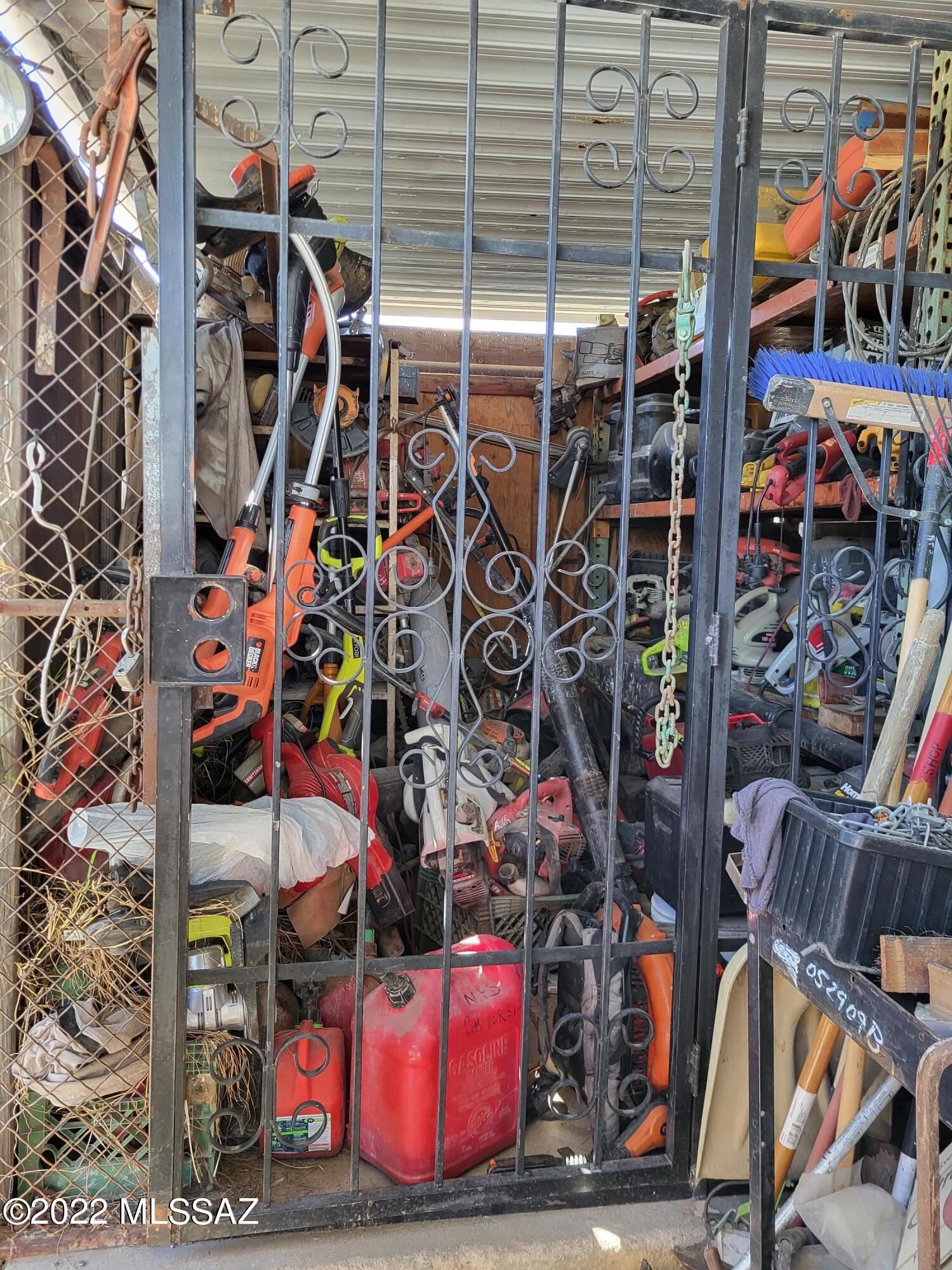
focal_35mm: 26
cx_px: 476
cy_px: 635
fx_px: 953
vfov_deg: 67.3
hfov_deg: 53.1
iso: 250
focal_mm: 5.4
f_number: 1.8
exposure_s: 1/120
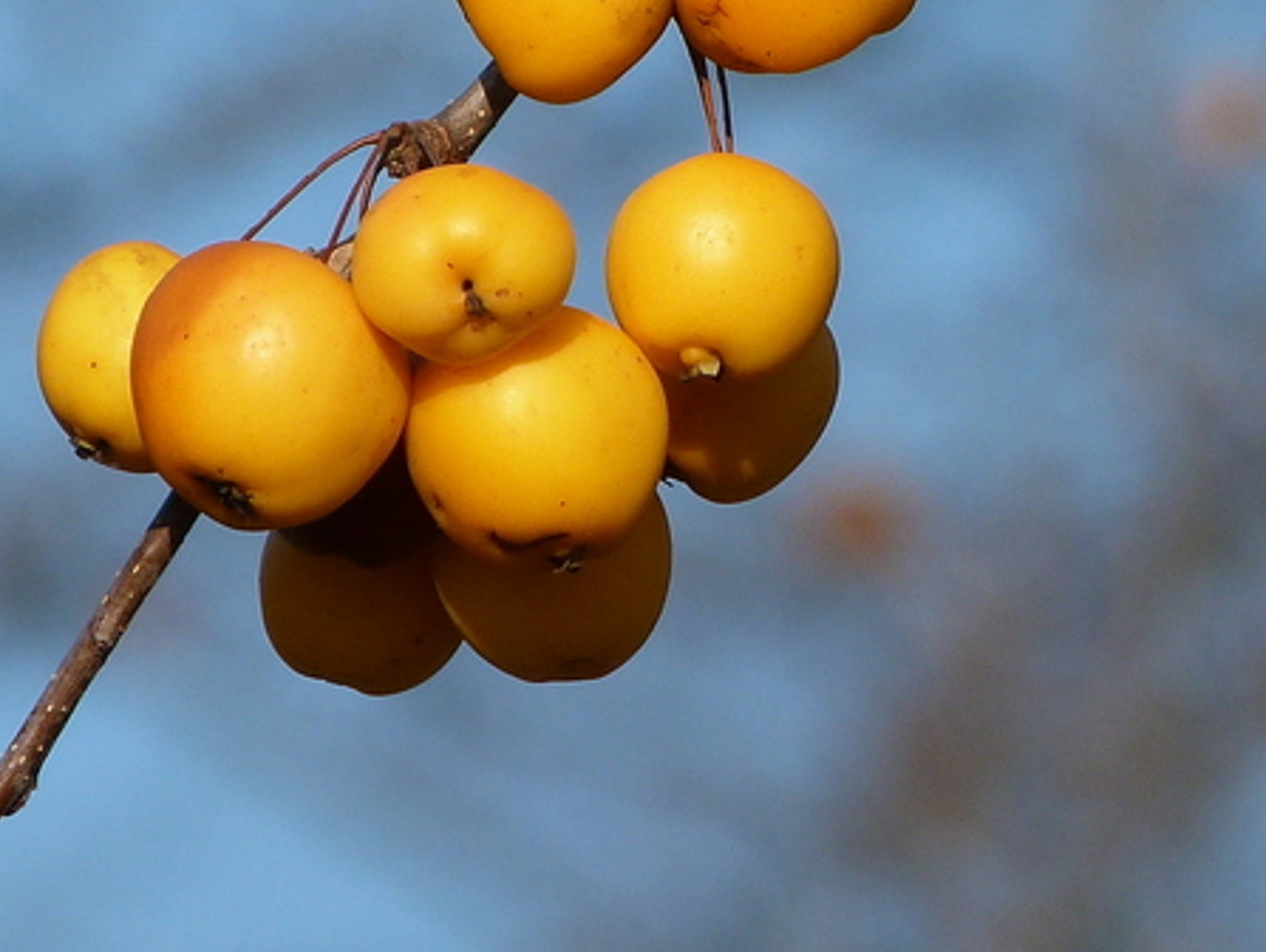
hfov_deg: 1.7
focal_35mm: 1143
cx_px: 547
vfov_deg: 1.3
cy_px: 312
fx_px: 41836
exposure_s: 1/400
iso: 80
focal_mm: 108
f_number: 5.6
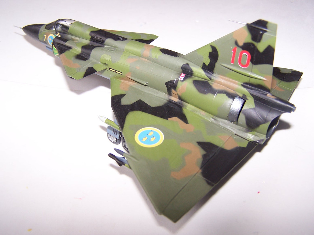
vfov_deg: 37.7
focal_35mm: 38
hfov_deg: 49.0
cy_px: 118
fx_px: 345
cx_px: 157
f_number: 2.8
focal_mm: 6.3
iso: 80
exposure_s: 1/90
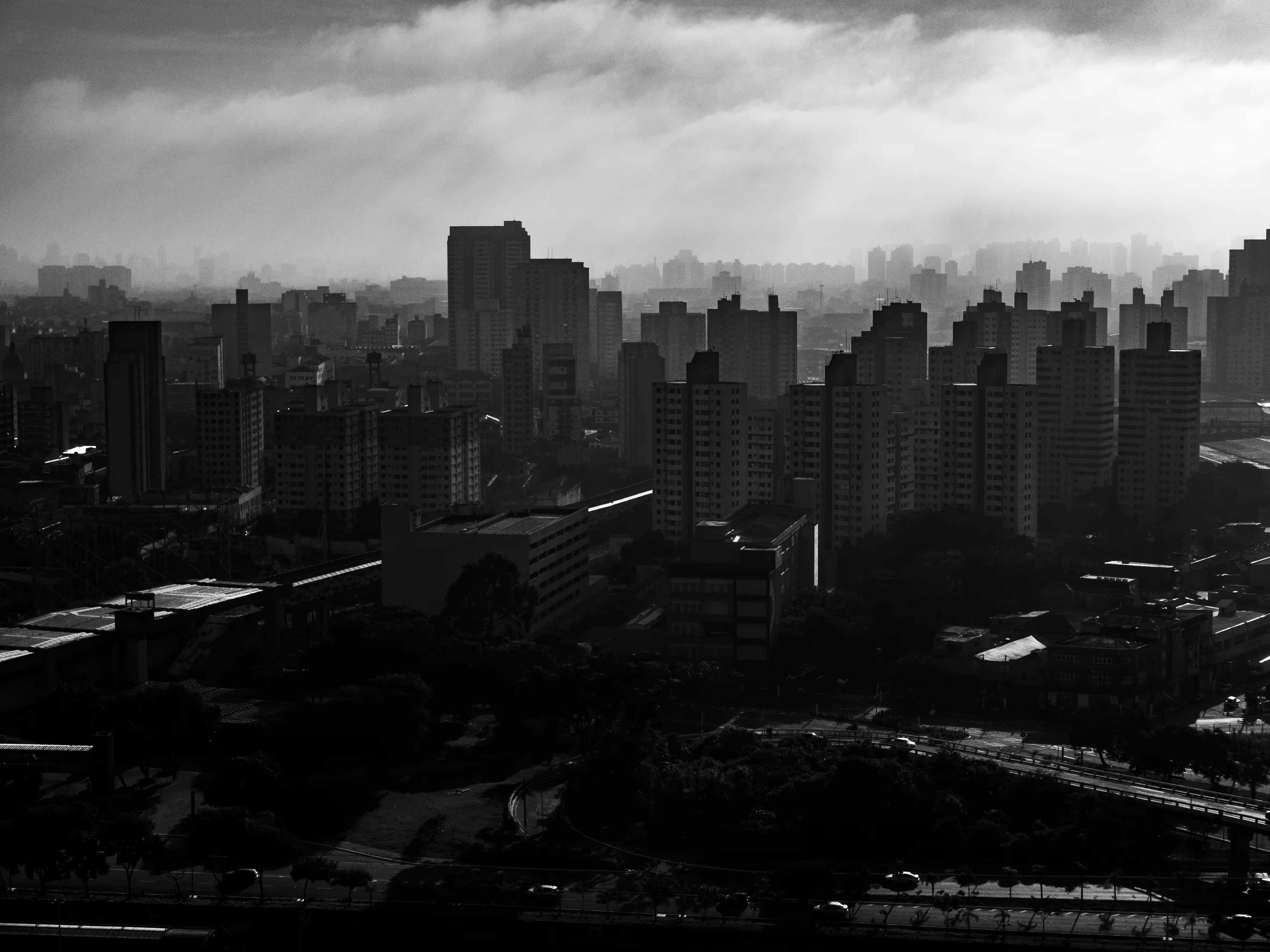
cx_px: 635
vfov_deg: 24.0
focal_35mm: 61
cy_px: 476
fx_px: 2238
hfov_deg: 31.7
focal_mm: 27.5
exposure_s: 1/3200
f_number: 7.1
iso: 200
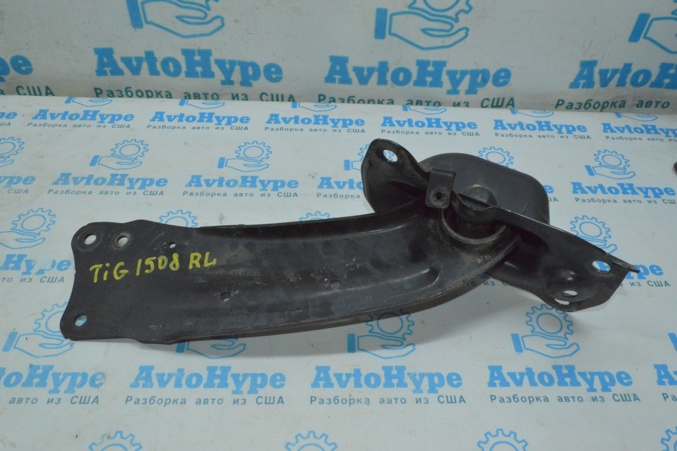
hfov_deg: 62.0
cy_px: 226
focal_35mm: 30
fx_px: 564
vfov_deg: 43.5
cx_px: 338
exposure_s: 1/50
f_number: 25
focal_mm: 20
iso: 4500
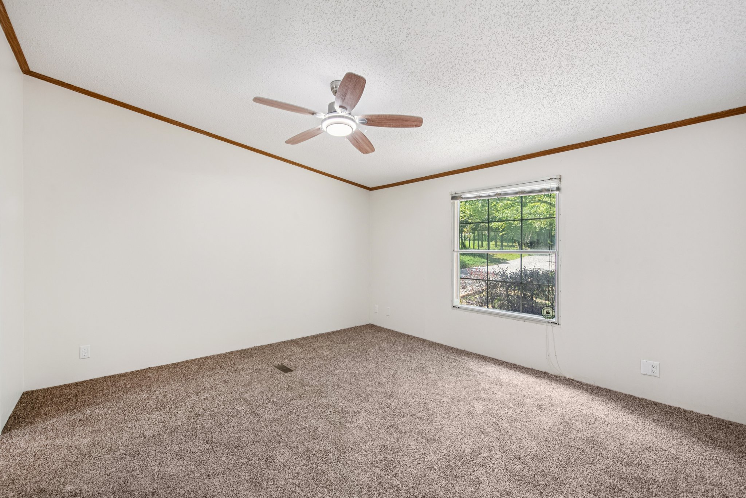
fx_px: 311
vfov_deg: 77.4
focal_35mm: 15
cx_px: 373
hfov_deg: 100.4
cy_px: 249
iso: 200
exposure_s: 1/15
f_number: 9
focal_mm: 15
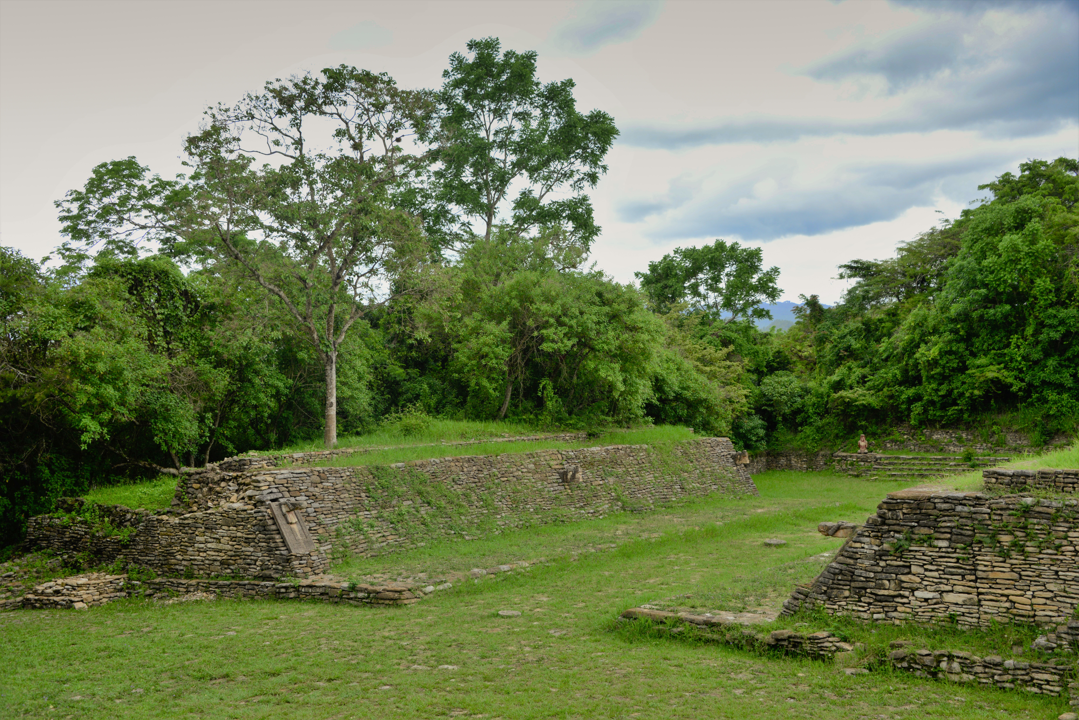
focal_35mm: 44
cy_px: 360
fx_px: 1319
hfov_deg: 44.5
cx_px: 540
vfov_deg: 30.5
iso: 500
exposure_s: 1/500
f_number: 5.6
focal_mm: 44
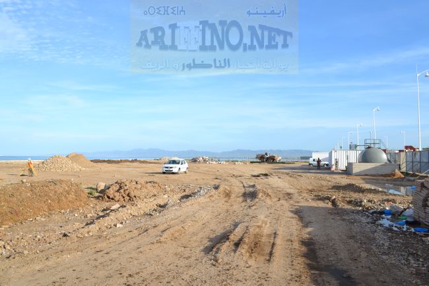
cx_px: 214
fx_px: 322
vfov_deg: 47.9
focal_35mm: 27
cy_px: 143
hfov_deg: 67.4
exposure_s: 1/250
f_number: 8
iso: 100
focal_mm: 18
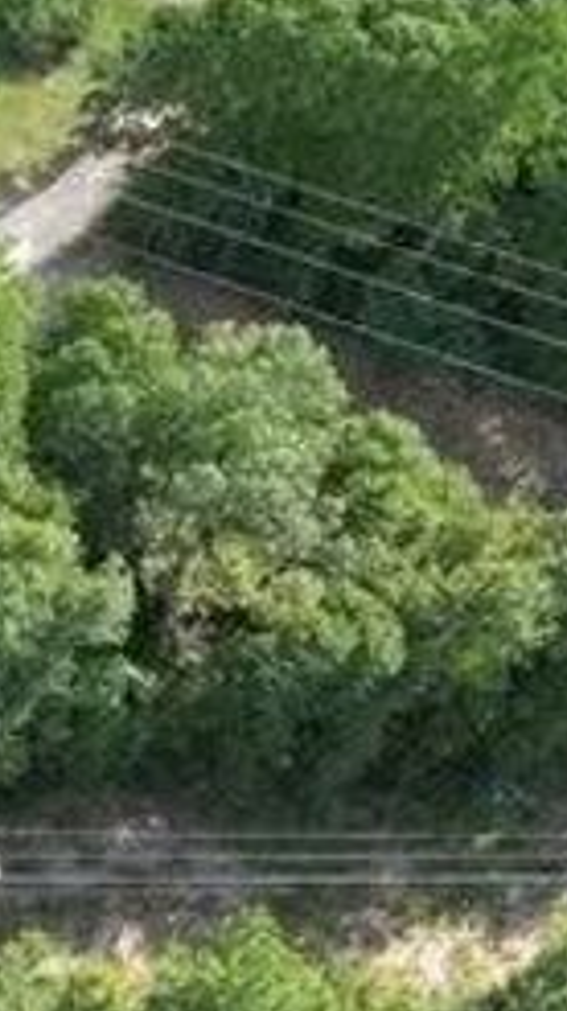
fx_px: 2919
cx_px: -814
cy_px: 456
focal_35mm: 109
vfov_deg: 19.6
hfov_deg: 9.7
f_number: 1.7
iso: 150
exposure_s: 1/800
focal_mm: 6.72
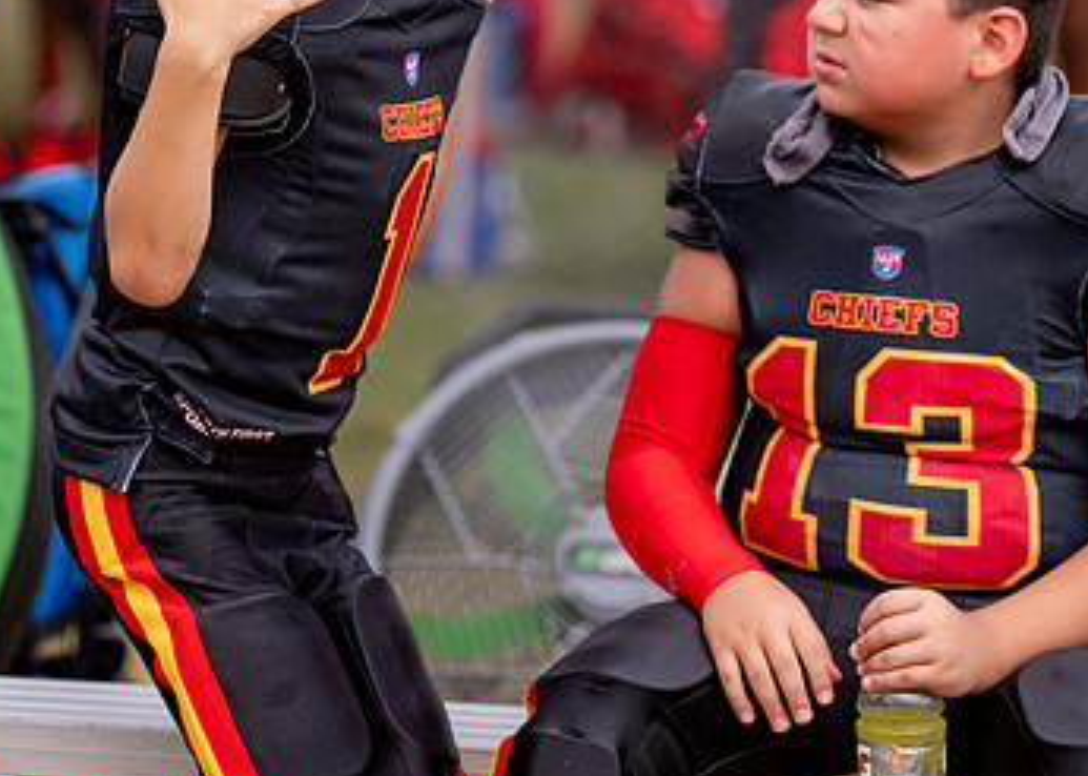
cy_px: 79
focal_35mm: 280
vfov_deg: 5.1
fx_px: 8647
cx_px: 406
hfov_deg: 7.2
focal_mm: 129
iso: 100
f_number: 2.8
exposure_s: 1/1600
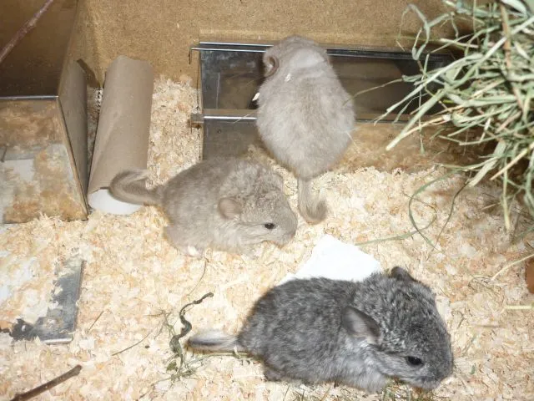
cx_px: 267
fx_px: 509
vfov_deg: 42.9
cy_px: 200
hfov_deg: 55.4
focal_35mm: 33
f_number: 2.8
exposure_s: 1/30
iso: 100
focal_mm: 5.5
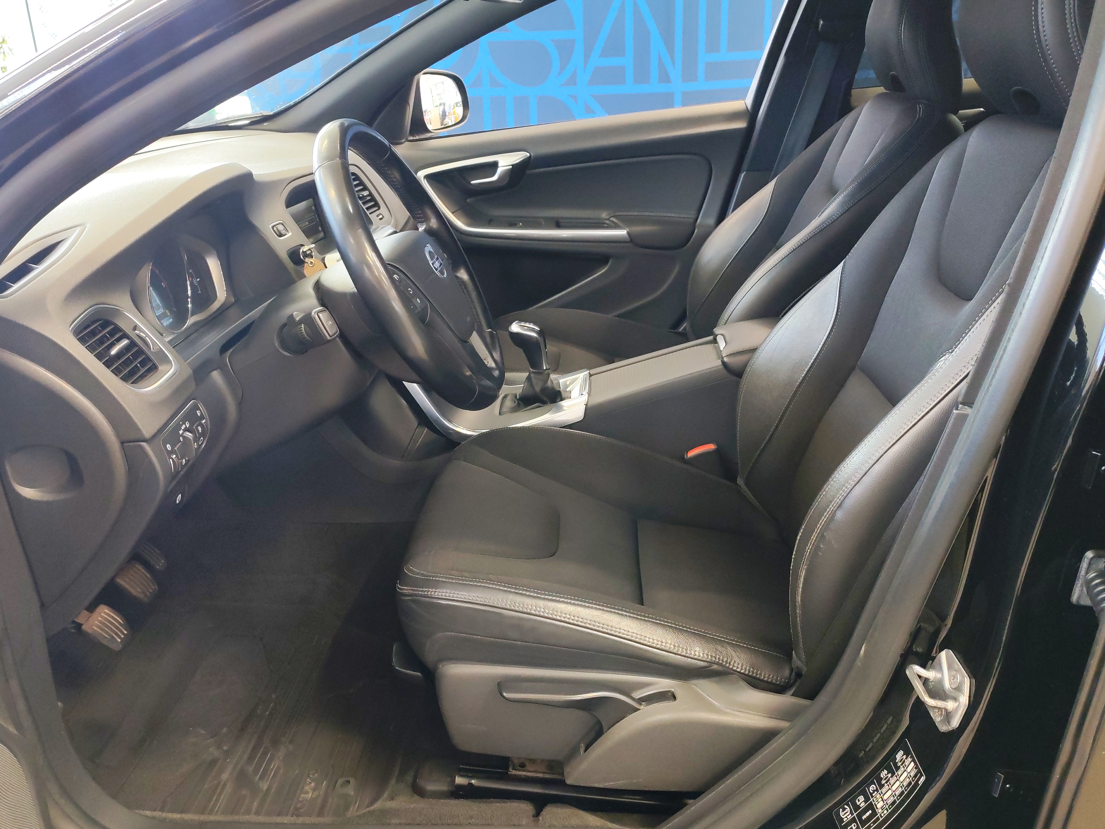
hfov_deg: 58.4
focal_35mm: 31
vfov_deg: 45.4
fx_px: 990
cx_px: 552
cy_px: 414
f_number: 1.9
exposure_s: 1/100
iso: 1250
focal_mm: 6.12
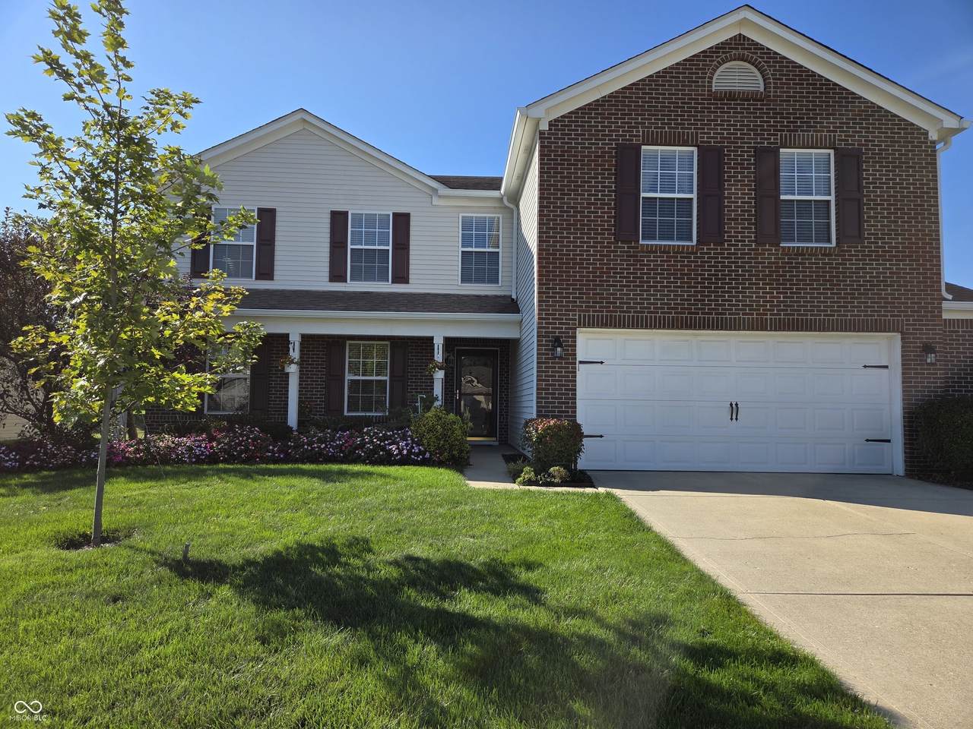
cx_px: 486
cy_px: 364
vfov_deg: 58.9
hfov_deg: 73.9
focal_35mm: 23
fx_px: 646
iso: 80
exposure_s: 1/3809
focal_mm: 5.4
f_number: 1.8
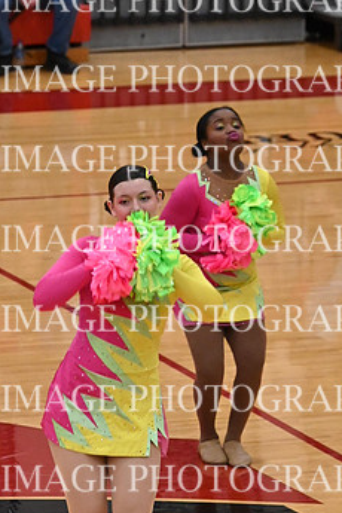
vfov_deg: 6.8
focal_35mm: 303
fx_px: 4317
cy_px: 358
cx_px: 118
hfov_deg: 4.5
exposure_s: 1/400
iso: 6400
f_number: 4
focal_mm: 120
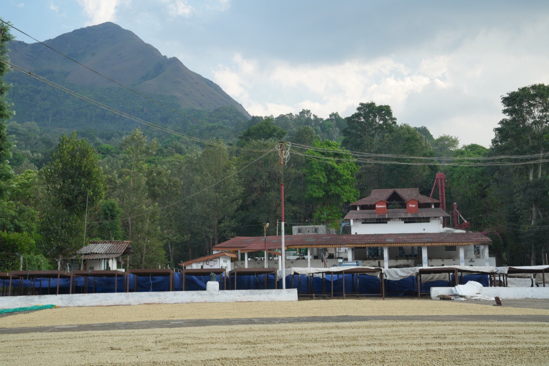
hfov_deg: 42.7
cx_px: 274
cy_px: 183
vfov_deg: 29.2
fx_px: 701
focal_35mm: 46
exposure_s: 1/15
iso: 100
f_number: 10
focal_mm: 46
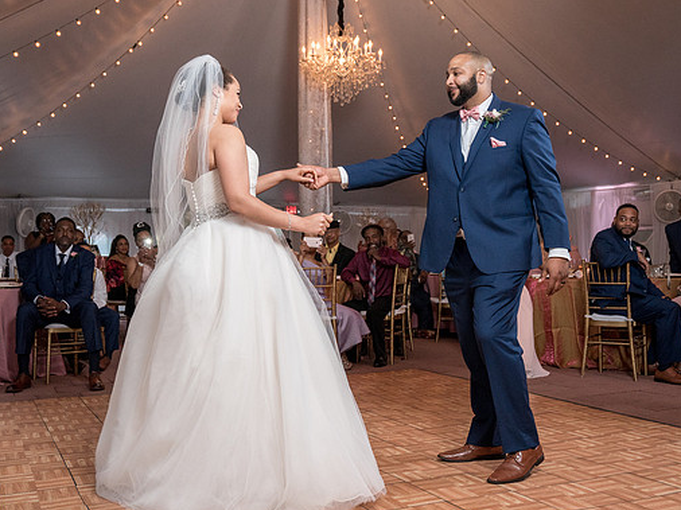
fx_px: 806
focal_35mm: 41
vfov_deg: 35.1
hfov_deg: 45.8
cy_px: 259
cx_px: 346
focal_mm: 30
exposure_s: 1/200
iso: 2000
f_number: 4
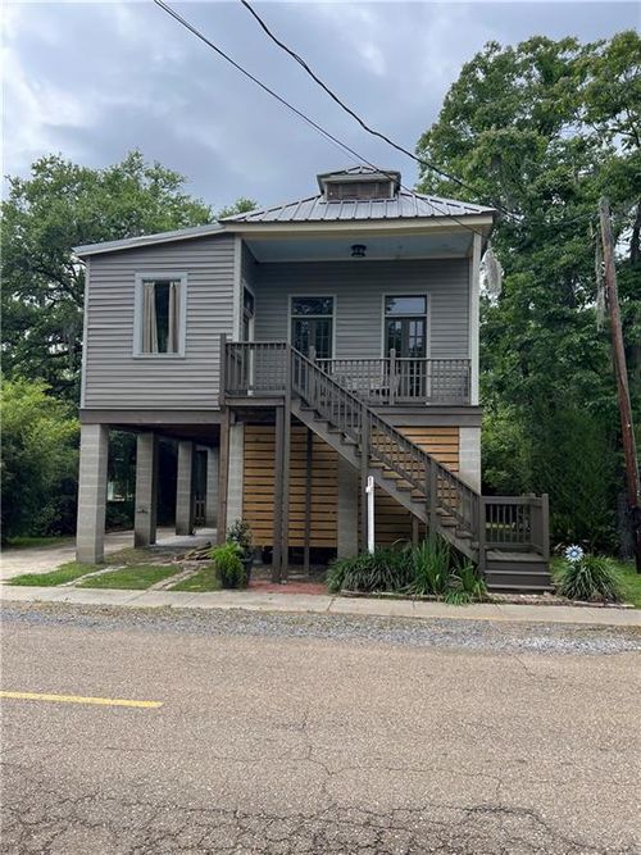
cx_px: 320
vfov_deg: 67.3
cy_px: 428
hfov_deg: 53.0
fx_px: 642
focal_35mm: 26
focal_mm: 5.7
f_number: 1.5
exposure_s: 1/2457
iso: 50
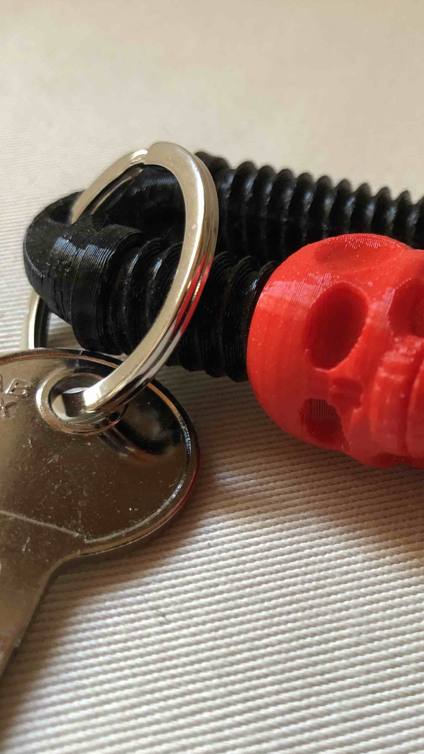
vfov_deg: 49.4
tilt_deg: -43.0
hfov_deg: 28.2
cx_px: 362
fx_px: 820
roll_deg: +0.2
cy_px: 376
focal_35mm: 41
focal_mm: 4
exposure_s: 1/15
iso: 80
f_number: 1.8
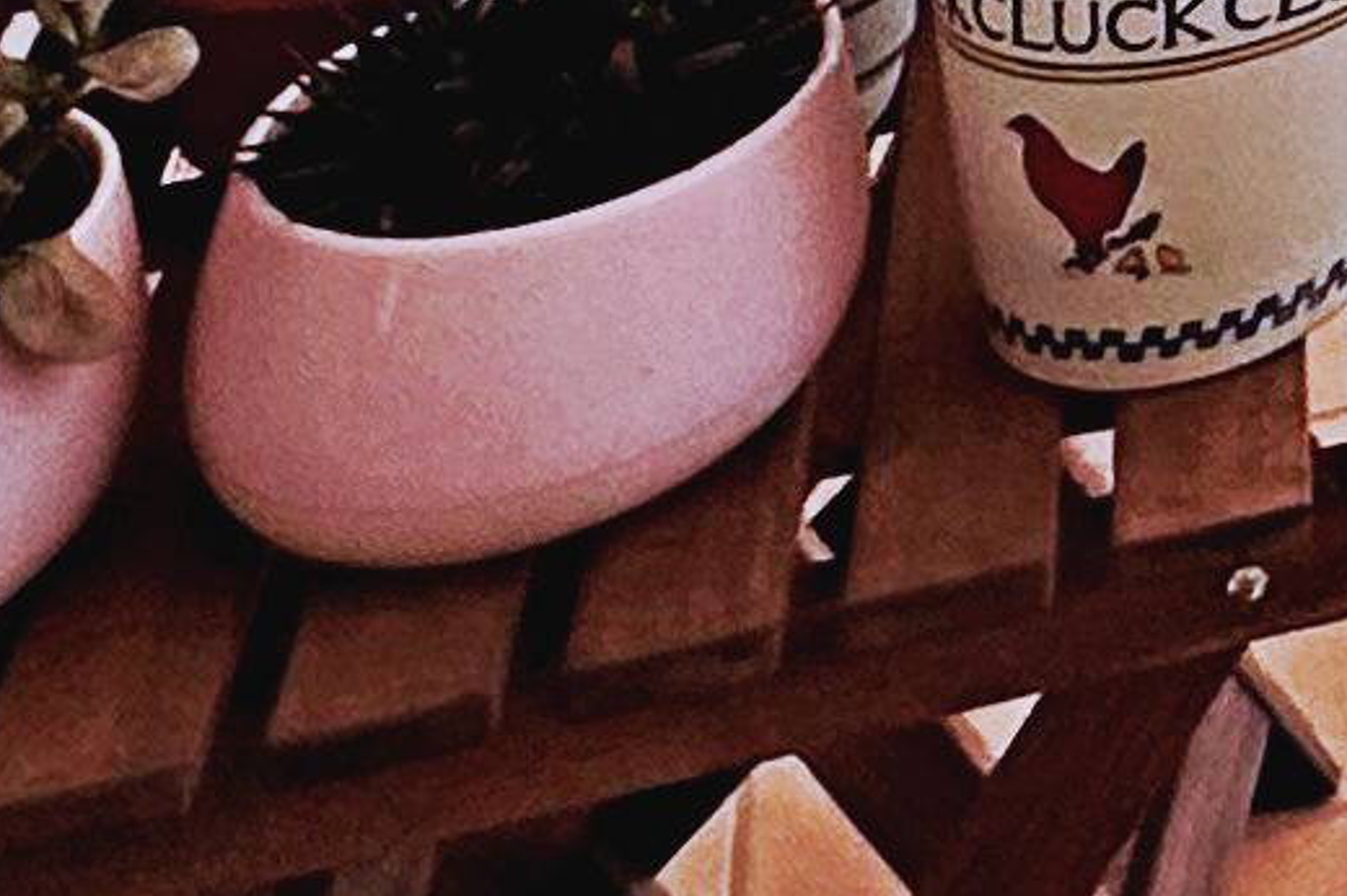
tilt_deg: +2.1
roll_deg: -0.6
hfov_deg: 13.7
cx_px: 3096
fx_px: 4225
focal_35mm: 113
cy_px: -2310
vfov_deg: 8.5
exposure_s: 1/1575
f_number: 2.2
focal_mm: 2.22
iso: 50
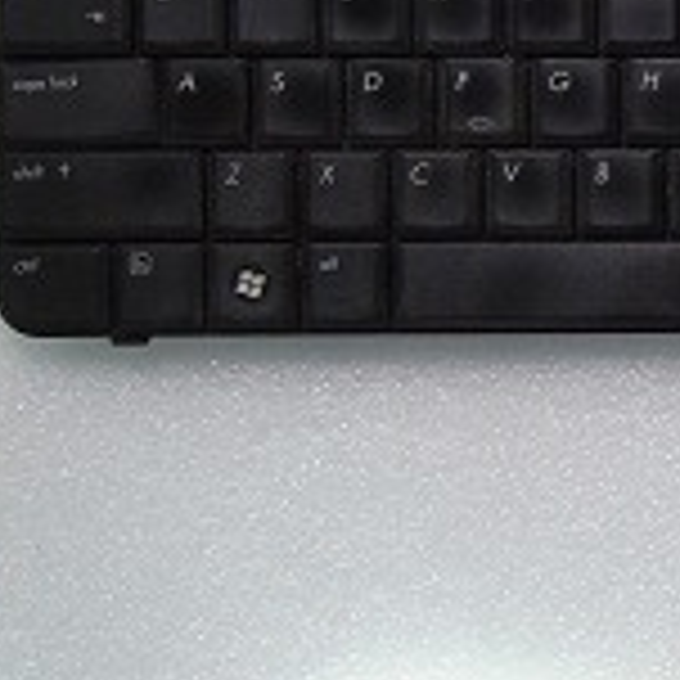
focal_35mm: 68
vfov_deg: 24.9
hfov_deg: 22.7
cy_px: 135
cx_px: 878
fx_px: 1511
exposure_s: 1/40
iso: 400
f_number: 6
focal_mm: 5.2
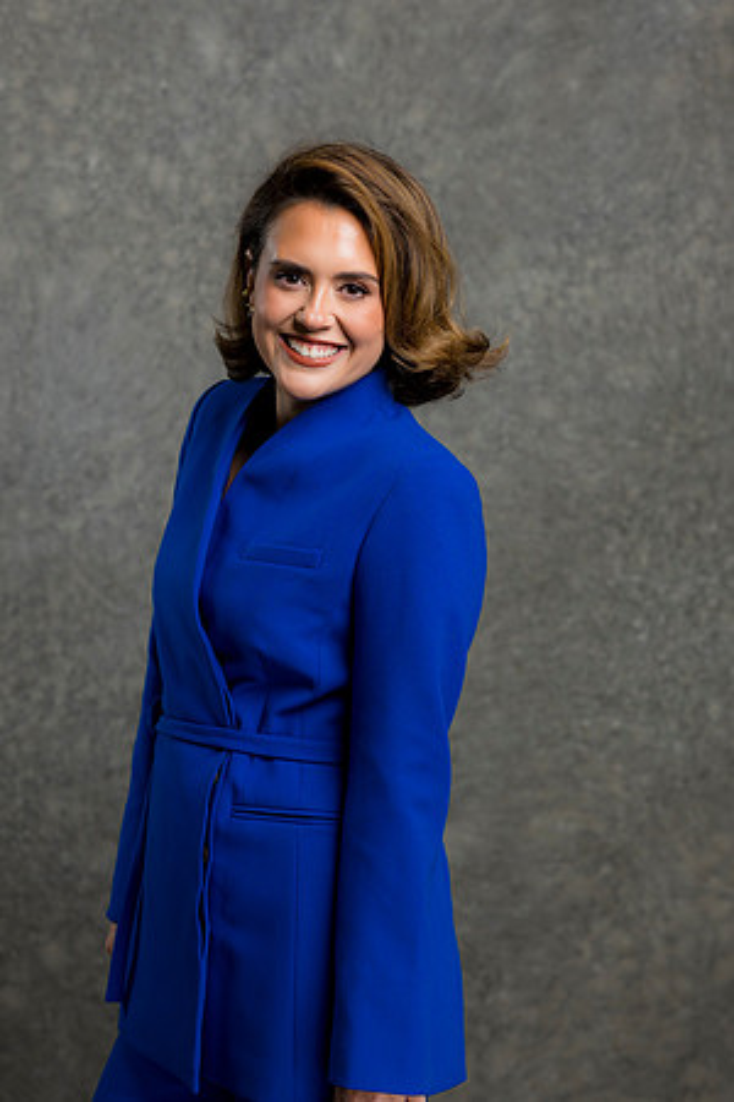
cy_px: 551
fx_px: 2599
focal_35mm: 85
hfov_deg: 16.1
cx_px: 367
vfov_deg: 23.9
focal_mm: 85
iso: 125
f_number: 5
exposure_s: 1/200
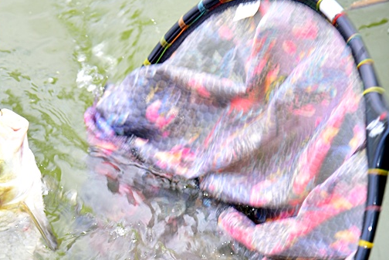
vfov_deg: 5.8
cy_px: 225
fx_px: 2574
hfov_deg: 8.6
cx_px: 7
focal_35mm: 238
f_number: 4
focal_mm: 120
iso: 100
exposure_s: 1/125
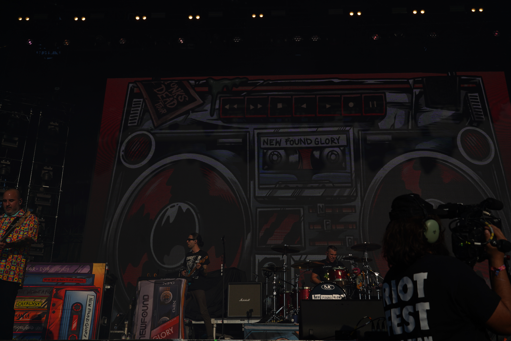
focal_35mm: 36
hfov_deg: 53.1
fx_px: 511
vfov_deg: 36.9
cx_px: 256
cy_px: 170
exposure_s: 1/1600
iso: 100
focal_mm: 36
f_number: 8
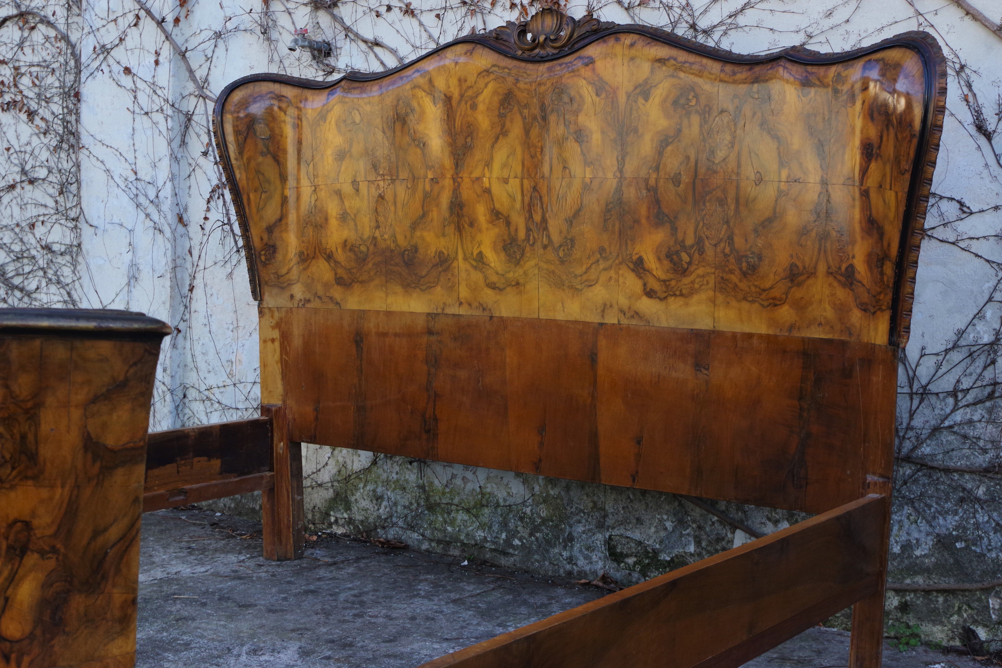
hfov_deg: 40.3
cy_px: 334
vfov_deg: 27.5
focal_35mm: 49
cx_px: 501
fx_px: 1364
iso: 800
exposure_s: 1/125
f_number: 8
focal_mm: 32.5
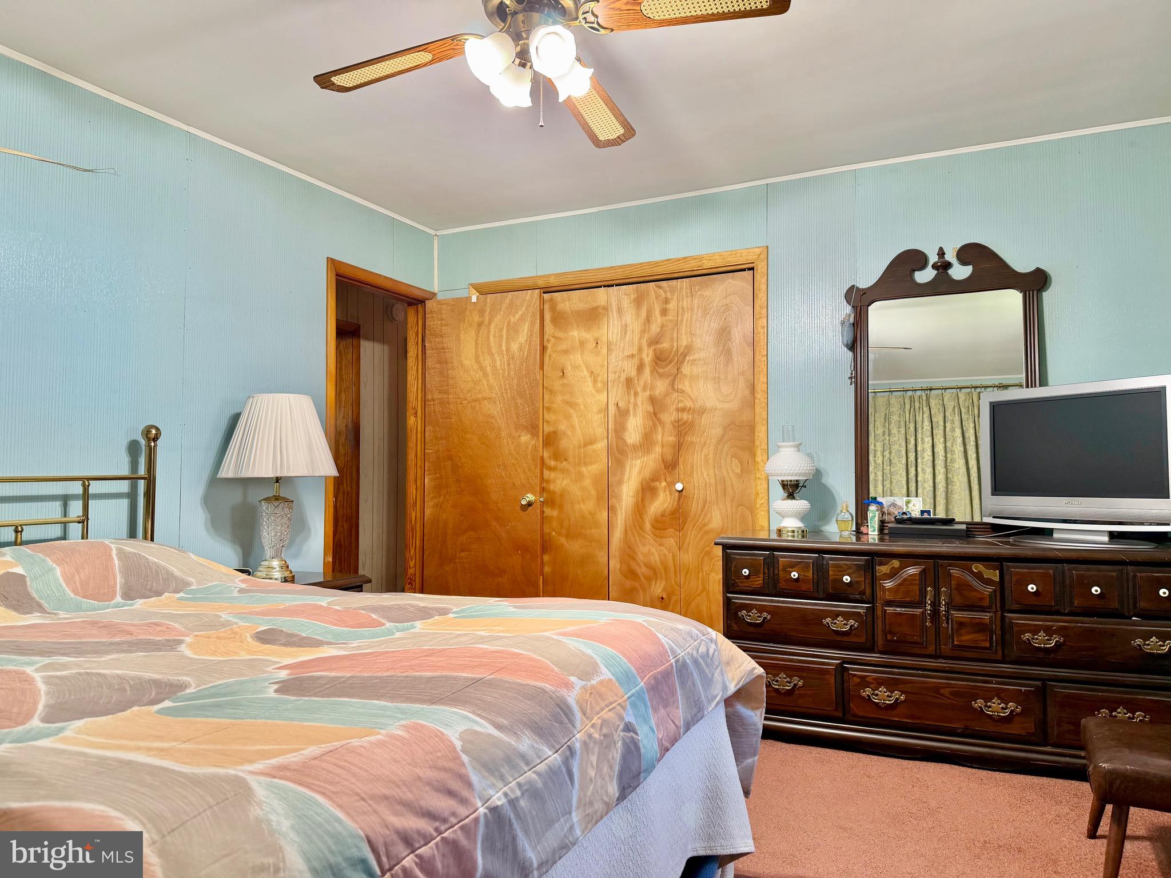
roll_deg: +0.3
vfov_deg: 56.8
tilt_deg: +2.1
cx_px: 586
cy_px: 439
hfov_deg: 71.6
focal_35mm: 24
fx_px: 812
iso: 125
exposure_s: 1/60
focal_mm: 6.76
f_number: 1.78
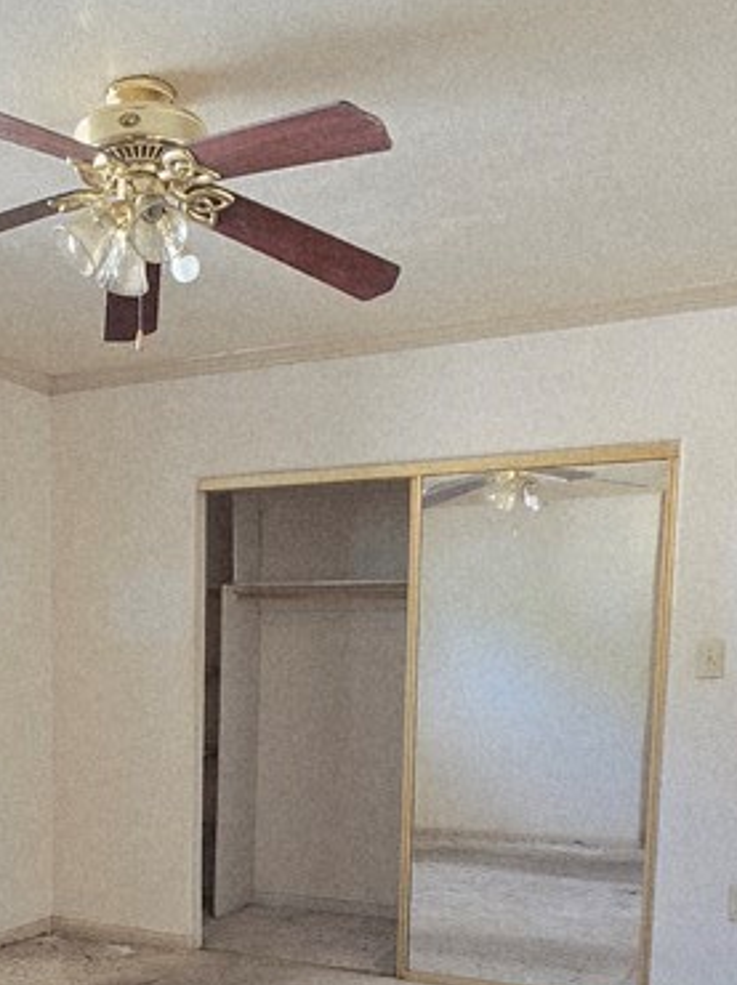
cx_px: 141
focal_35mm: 36
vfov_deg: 48.3
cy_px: 799
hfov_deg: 38.1
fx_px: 1023
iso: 400
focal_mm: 2.2
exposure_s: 1/60
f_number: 2.2
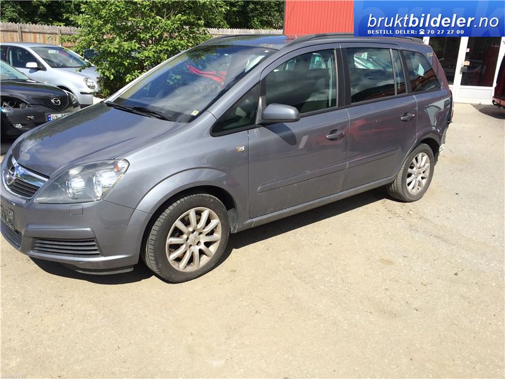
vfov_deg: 48.2
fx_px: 423
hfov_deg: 61.7
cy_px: 190
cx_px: 252
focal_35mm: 29
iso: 32
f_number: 2.2
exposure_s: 1/1642
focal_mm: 4.15
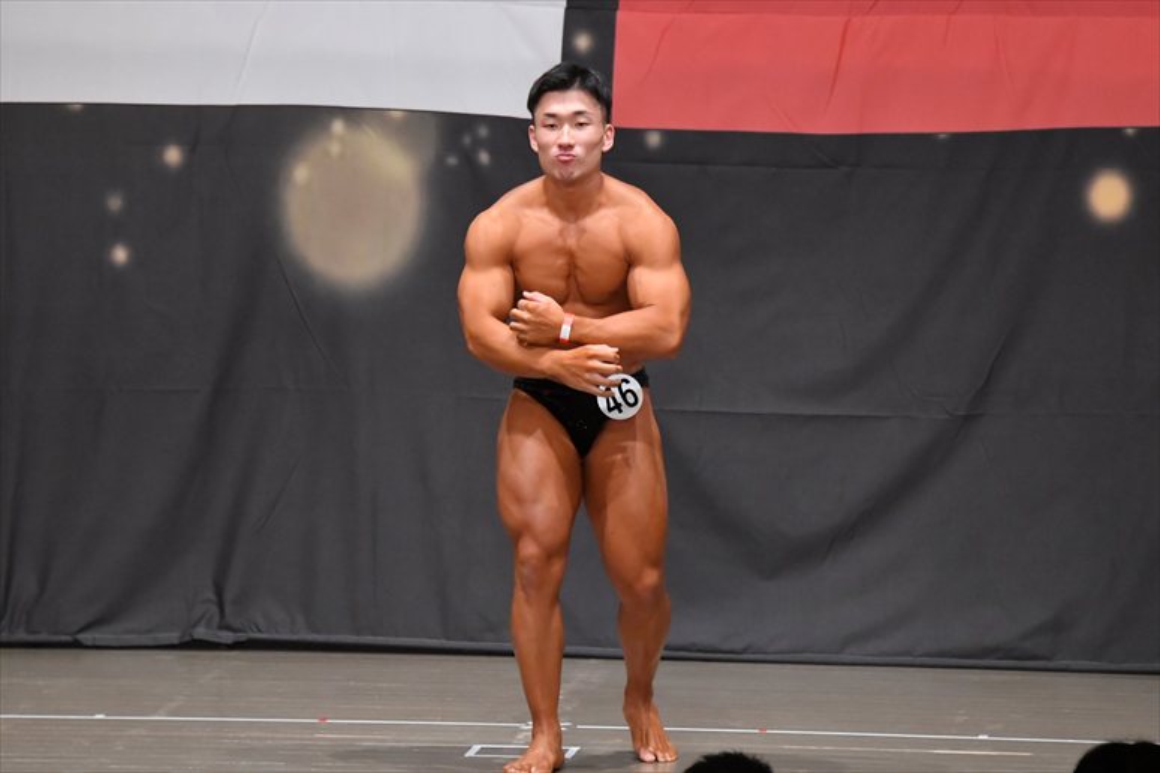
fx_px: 8213
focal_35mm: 255
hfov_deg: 8.1
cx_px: 580
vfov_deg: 5.4
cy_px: 386
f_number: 5.6
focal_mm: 170
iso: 6400
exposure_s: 1/400
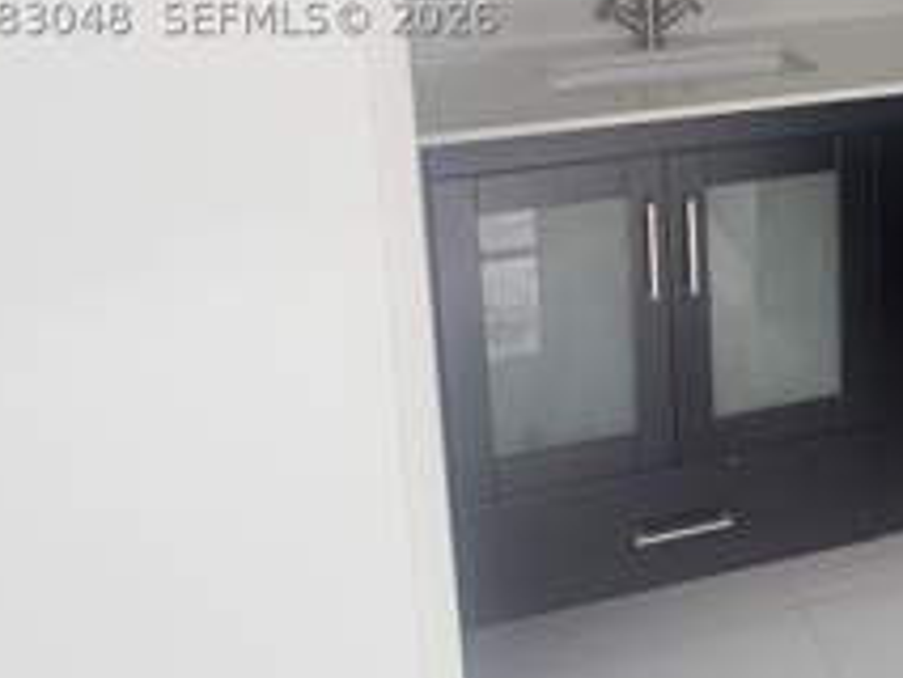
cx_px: 886
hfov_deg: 32.8
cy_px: 17
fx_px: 1409
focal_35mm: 54
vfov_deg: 25.8
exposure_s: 1/121
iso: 125
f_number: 1.78
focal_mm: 6.76
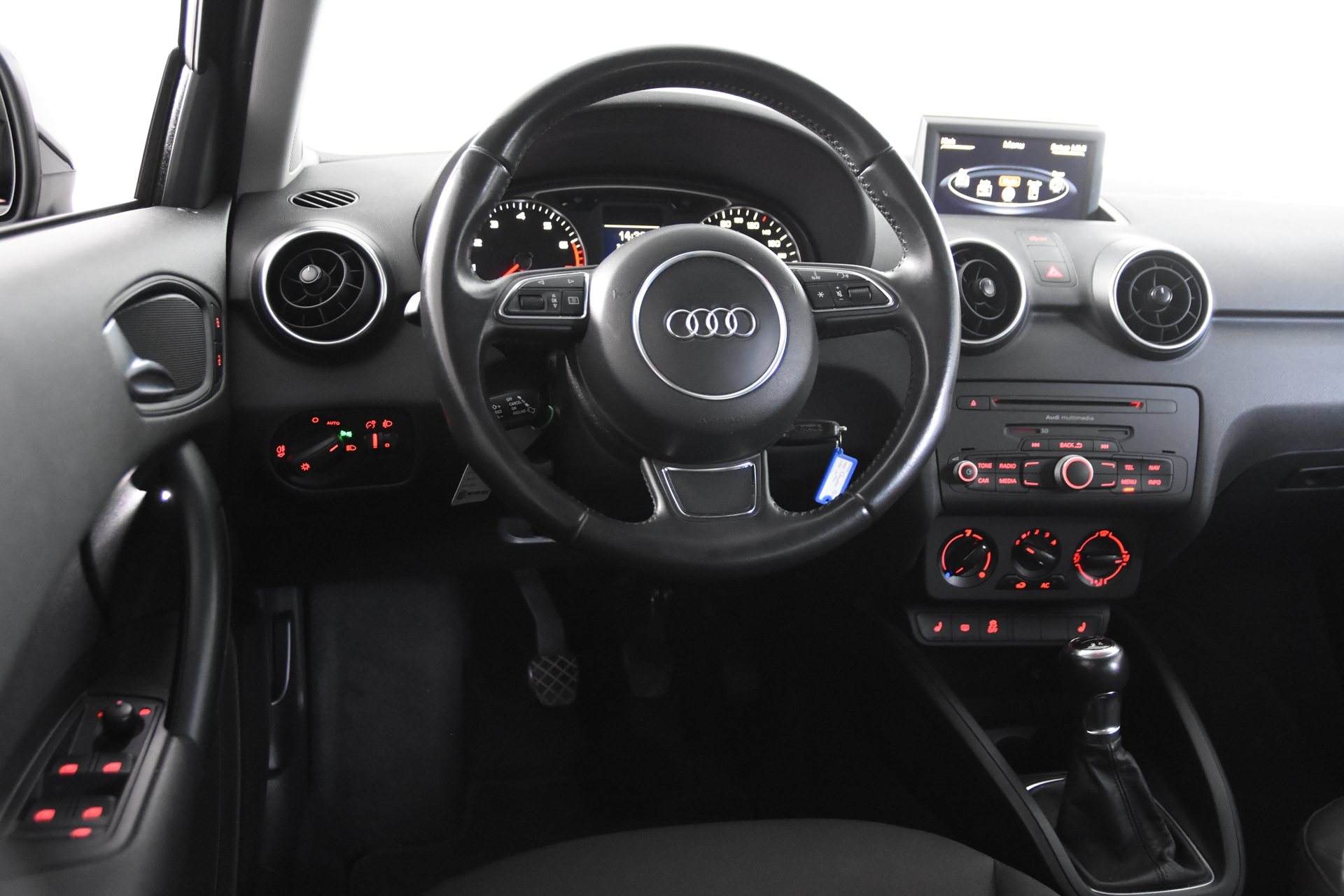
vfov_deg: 36.9
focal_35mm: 36
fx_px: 1344
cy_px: 448
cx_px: 672
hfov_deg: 53.1
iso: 4500
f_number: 3
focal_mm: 24
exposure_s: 1/40
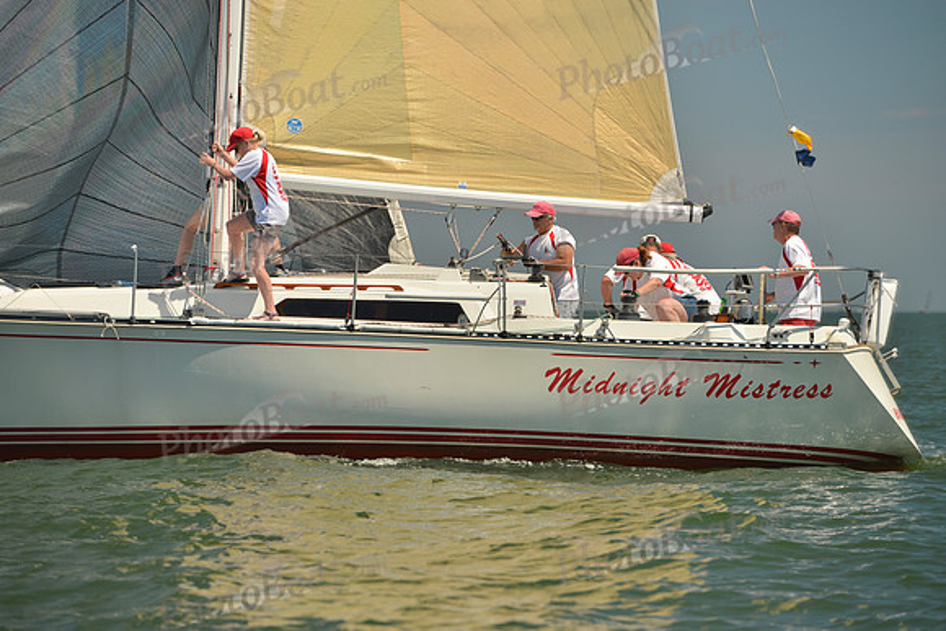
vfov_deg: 7.6
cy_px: 316
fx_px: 4731
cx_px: 473
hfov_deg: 11.4
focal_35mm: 180
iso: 200
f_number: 7.1
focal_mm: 180
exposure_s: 1/640
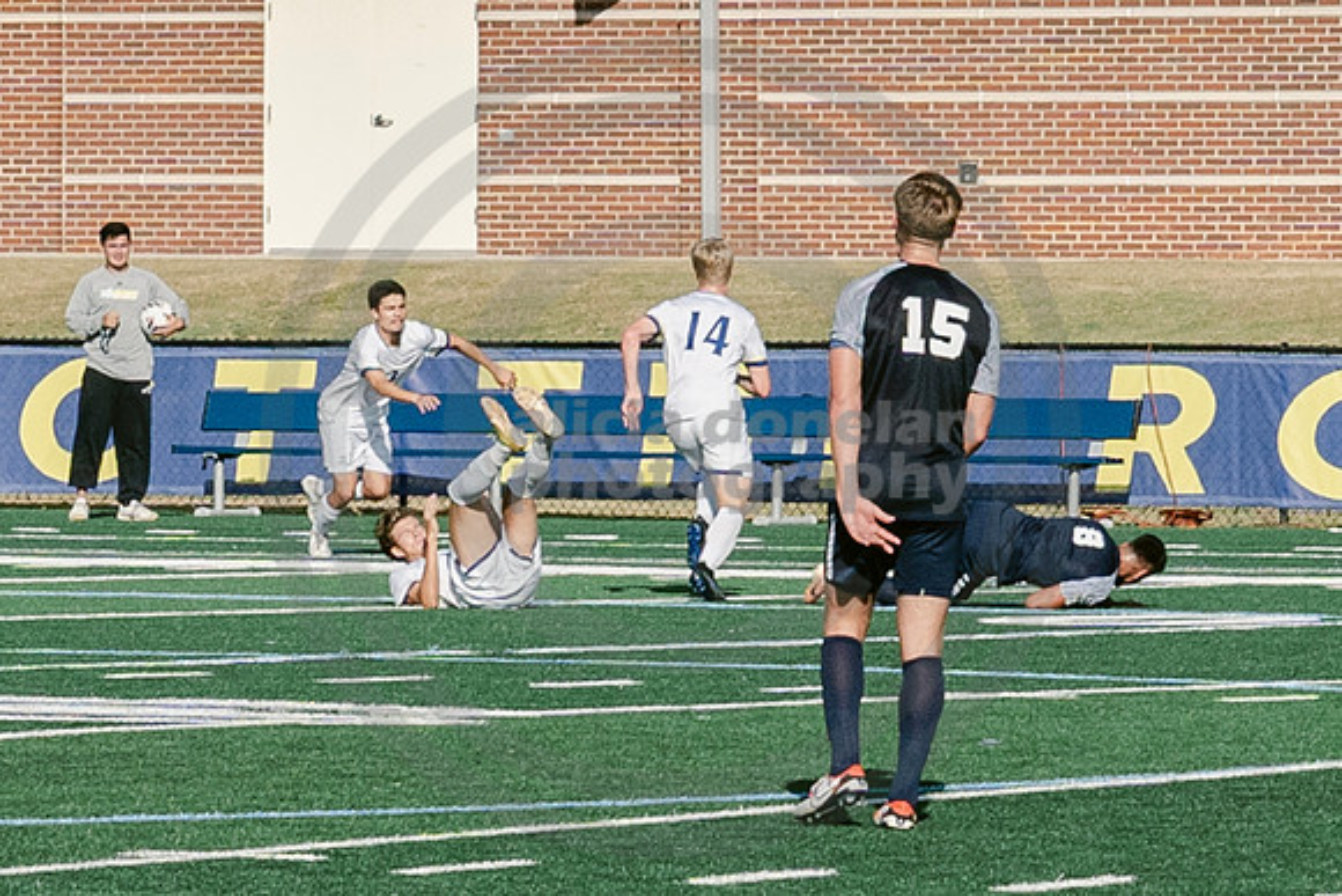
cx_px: 594
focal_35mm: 425
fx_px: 15834
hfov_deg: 4.9
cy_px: 537
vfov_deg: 3.2
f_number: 5.6
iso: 640
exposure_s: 1/4000
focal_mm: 70
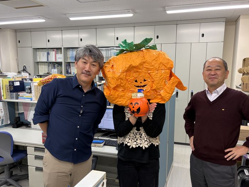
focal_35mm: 30
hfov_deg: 59.9
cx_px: 130
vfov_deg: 46.7
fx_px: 216
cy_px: 103
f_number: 1.6
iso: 100
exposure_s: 1/100
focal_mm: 5.96
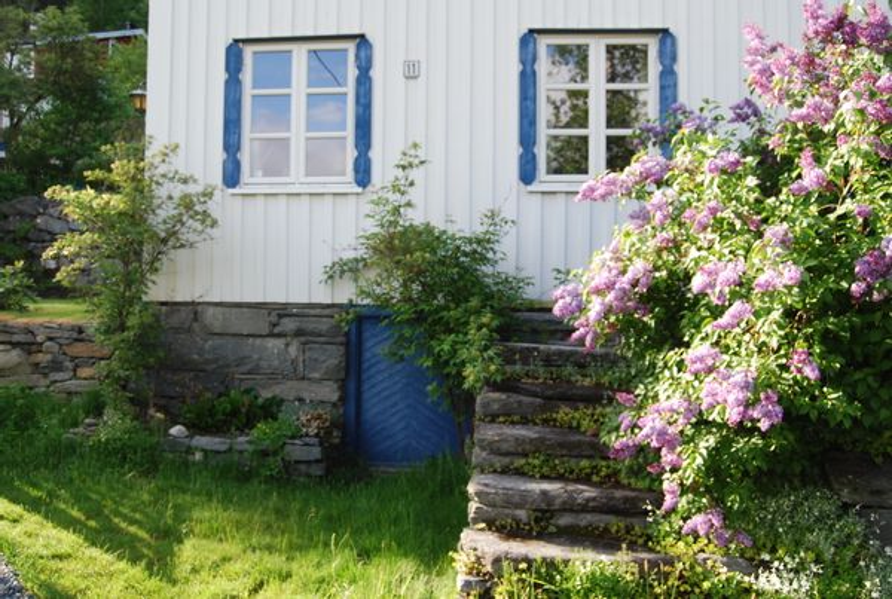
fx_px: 745
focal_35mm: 30
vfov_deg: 43.8
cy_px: 300
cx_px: 446
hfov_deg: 61.8
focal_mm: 20
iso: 200
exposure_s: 1/125
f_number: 5.6
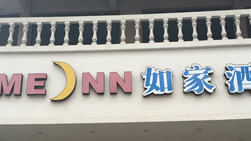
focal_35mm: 47
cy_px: 130
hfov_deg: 43.7
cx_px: 129
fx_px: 313
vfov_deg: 24.6
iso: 64
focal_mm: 4.15
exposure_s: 1/33
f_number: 2.2
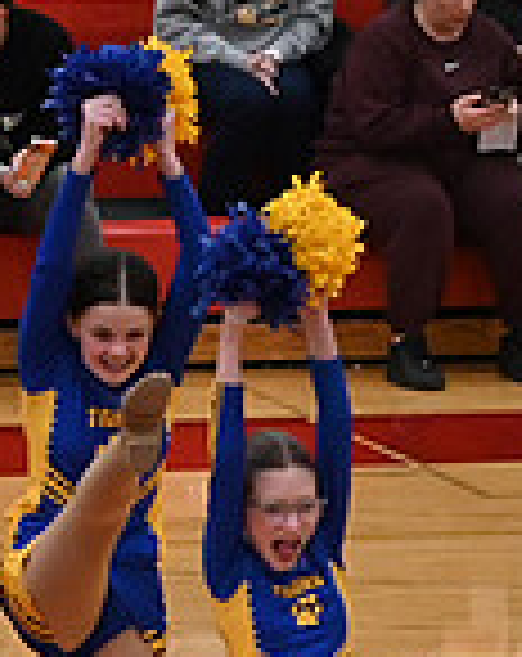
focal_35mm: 516
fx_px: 10007
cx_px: -738
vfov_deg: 3.8
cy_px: 722
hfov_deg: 3.0
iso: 6400
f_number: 4
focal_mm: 92
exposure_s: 1/400
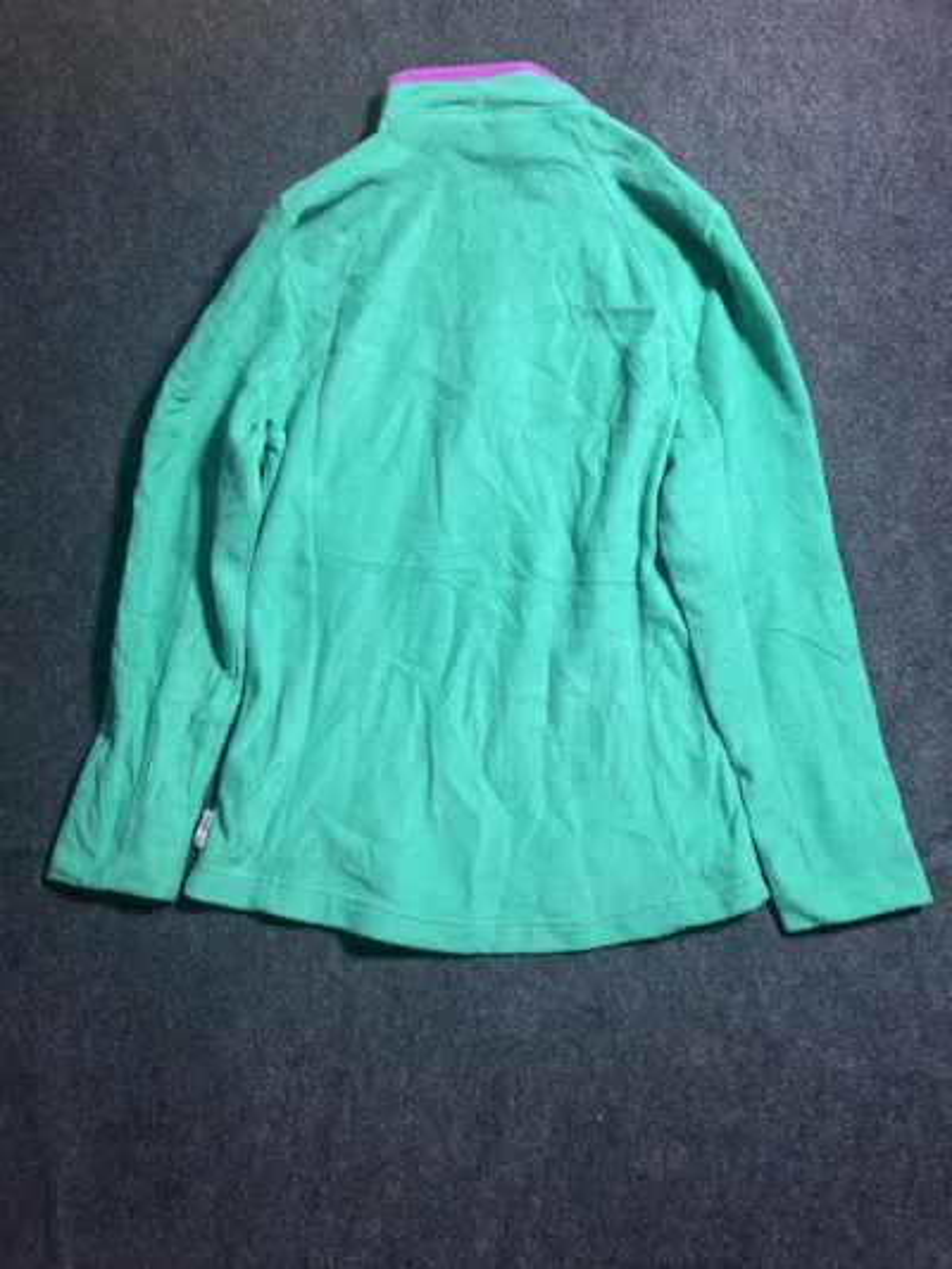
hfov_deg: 53.1
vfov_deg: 67.3
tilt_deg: -59.0
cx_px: 476
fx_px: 953
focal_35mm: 26
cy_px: 634
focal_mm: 5.7
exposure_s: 1/50
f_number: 1.5
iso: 250
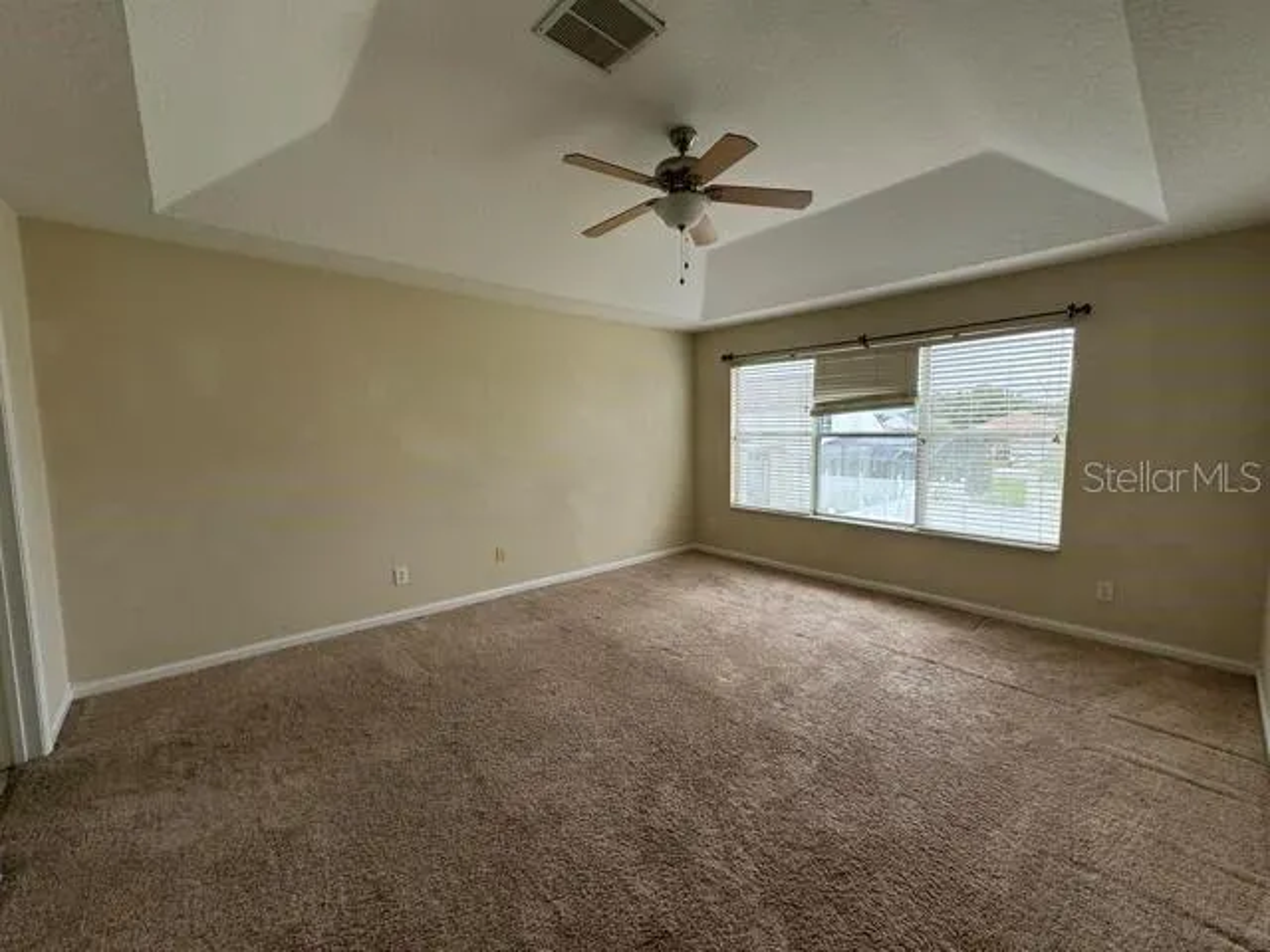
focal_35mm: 14
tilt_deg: -4.7
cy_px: 476
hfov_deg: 102.1
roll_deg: -0.3
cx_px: 635
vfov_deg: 85.7
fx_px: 514
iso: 50
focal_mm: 2.22
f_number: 2.2
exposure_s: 1/99
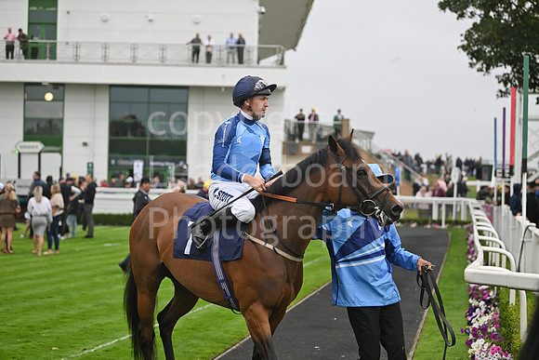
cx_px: 270
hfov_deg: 26.0
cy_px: 180
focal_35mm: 78
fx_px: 1168
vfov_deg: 17.5
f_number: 2.8
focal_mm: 78
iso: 1250
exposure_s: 1/3200
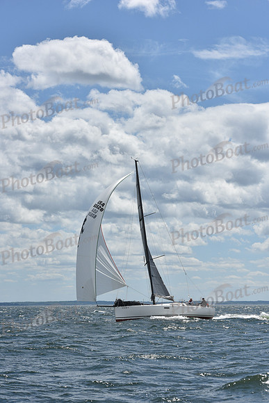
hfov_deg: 13.7
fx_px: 1120
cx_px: 134
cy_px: 202
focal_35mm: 100
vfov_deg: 20.4
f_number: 9
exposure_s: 1/1600
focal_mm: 100
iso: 320
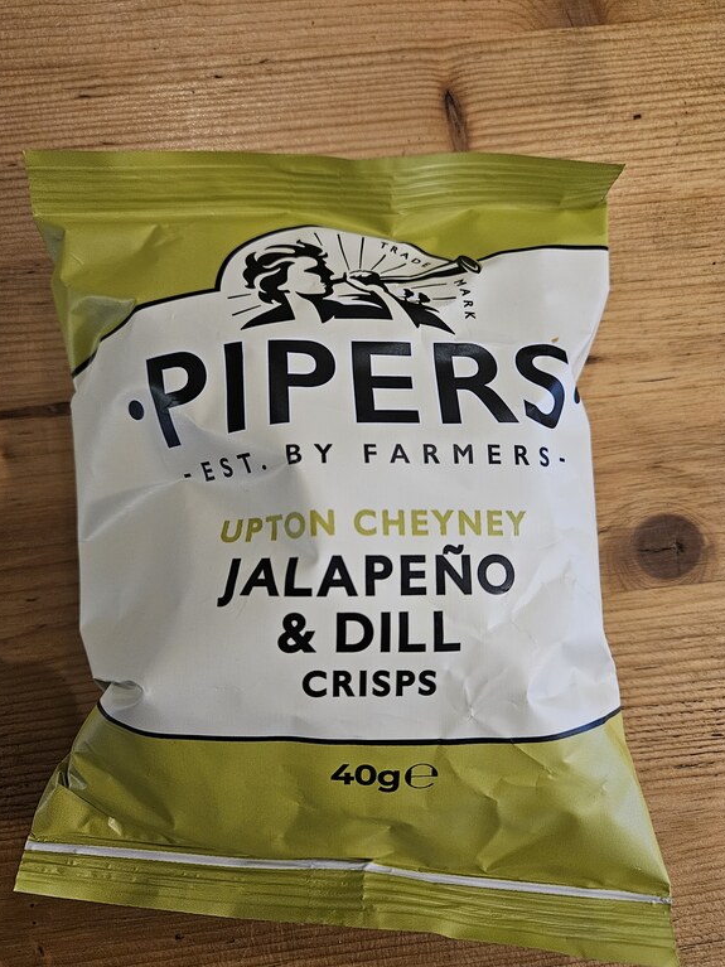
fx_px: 670
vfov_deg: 71.6
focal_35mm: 24
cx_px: 352
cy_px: 503
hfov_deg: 56.8
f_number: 1.8
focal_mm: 5.4
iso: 640
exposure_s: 1/50
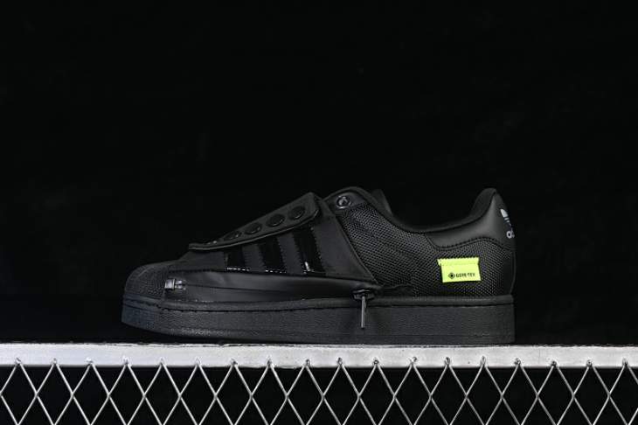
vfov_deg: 18.2
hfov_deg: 27.0
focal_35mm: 75
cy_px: 212
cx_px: 319
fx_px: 1329
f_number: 6.3
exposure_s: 1/60
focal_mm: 50
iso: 160
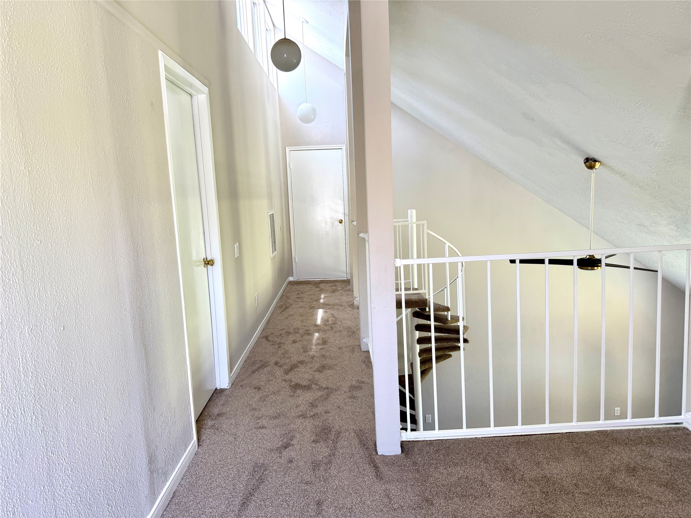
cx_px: 346
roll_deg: +2.2
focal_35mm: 24
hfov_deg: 71.6
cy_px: 259
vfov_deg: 56.8
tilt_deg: -6.5
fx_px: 479
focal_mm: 6.76
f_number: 1.78
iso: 125
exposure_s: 1/120
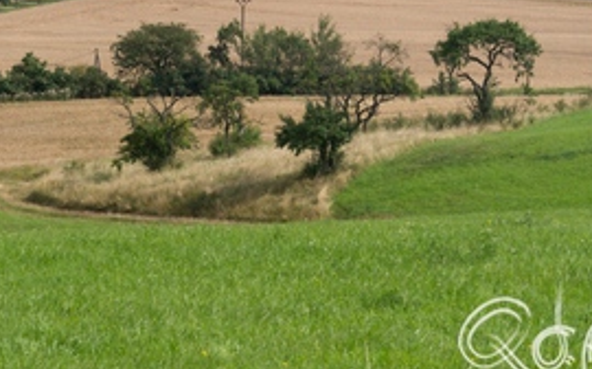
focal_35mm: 156
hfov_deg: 13.4
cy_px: 32
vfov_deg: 8.4
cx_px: 180
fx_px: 2513
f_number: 14
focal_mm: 55
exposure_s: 1/500
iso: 400
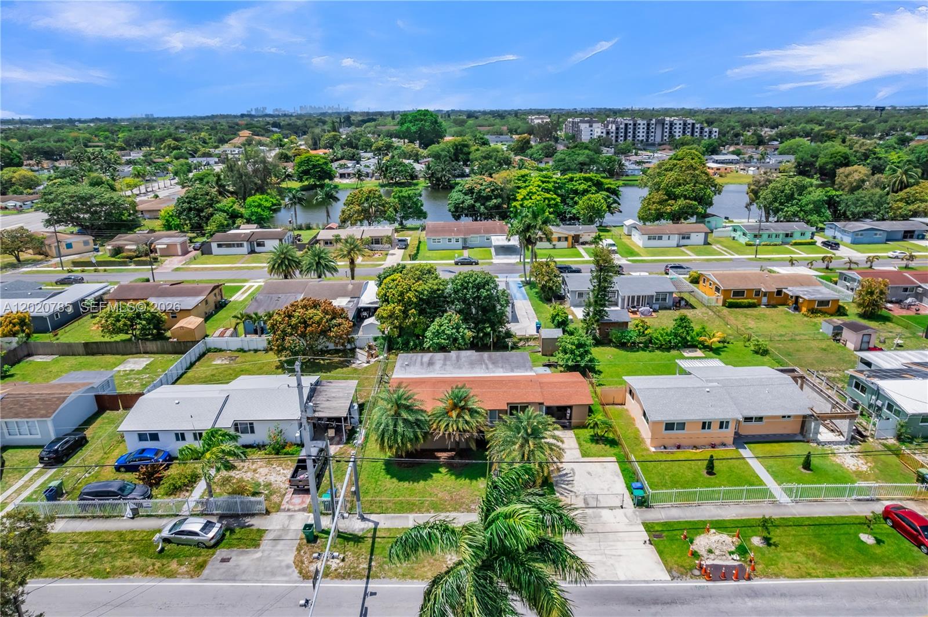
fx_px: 567
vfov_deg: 57.2
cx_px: 464
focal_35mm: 22
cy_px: 308
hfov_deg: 78.6
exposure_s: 1/4000
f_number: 2.8
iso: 120
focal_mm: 8.38
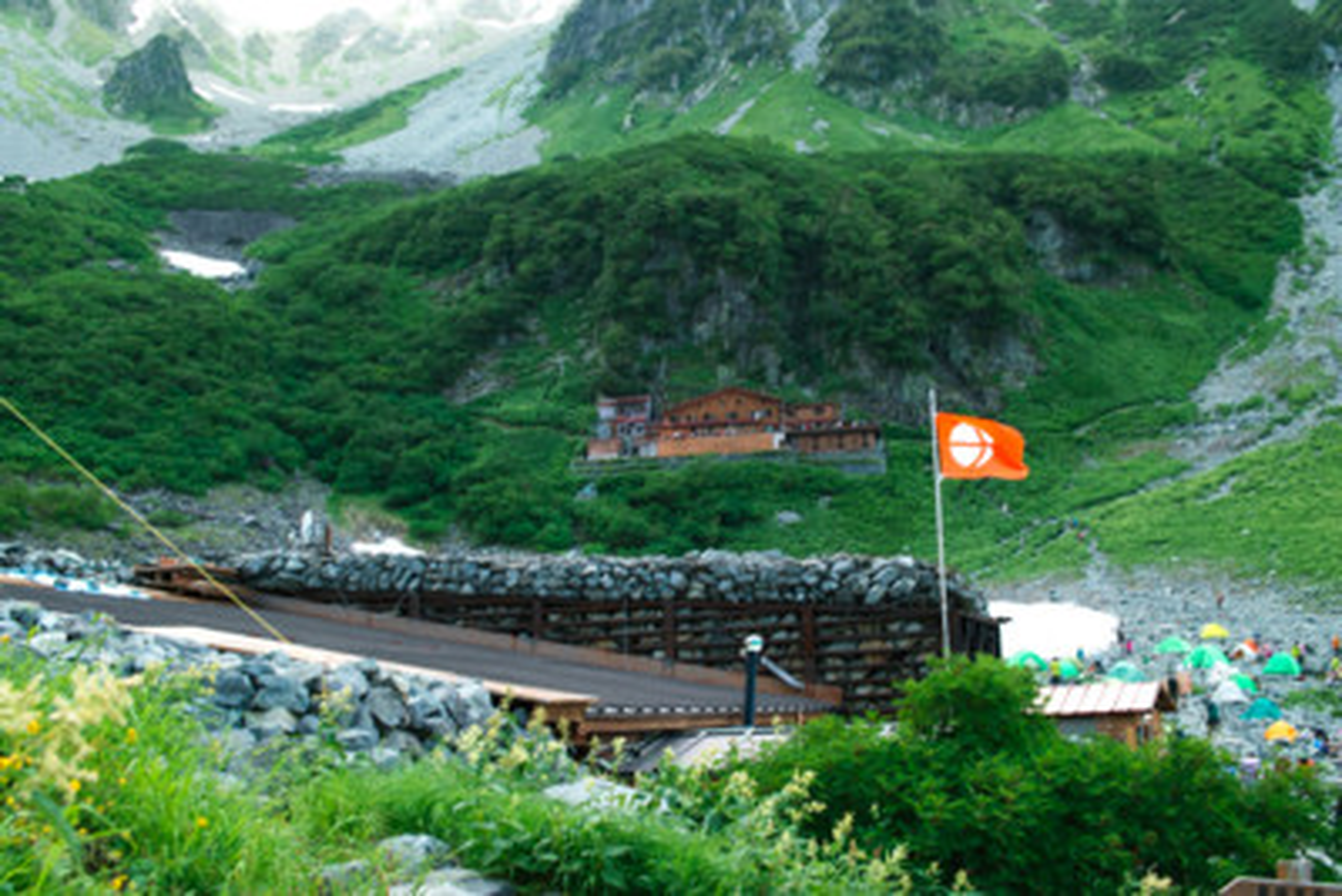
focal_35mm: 41
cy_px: 448
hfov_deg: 47.4
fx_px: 1529
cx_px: 671
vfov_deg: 32.7
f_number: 5
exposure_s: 1/40
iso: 100
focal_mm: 24.2
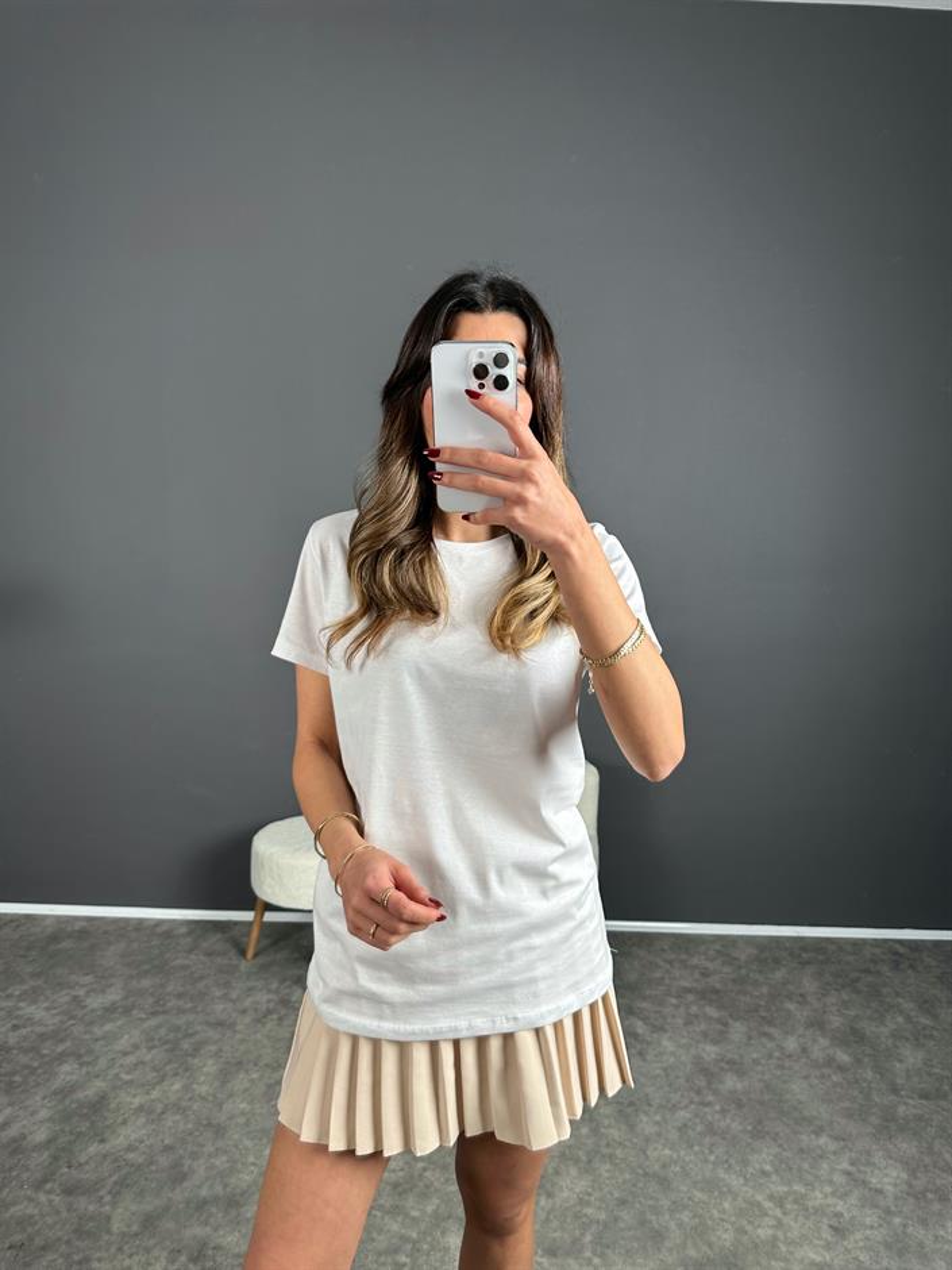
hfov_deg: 56.8
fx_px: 880
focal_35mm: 24
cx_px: 476
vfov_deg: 71.6
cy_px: 635
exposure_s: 1/121
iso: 125
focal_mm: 6.86
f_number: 1.78
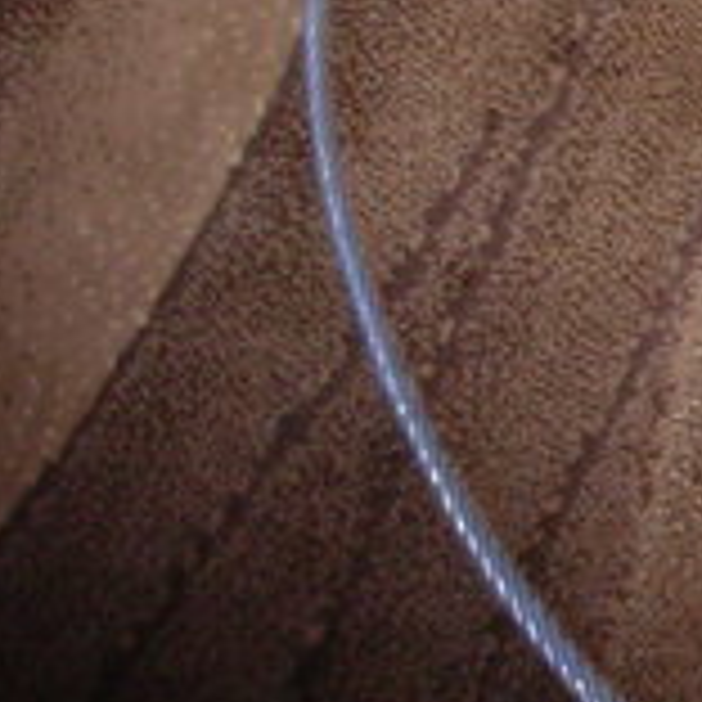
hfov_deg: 9.1
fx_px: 3946
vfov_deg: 10.1
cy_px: 36
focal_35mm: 172
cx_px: 1692
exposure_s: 1/1.7
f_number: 2.9
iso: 87
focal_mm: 6.3
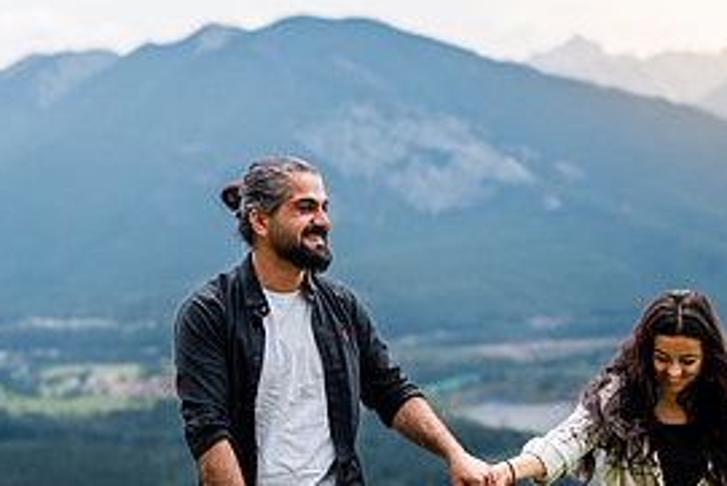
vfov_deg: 18.0
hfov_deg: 27.0
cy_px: 407
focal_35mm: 75
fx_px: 1515
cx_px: 381
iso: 200
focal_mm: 35
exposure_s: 1/8000
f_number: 2
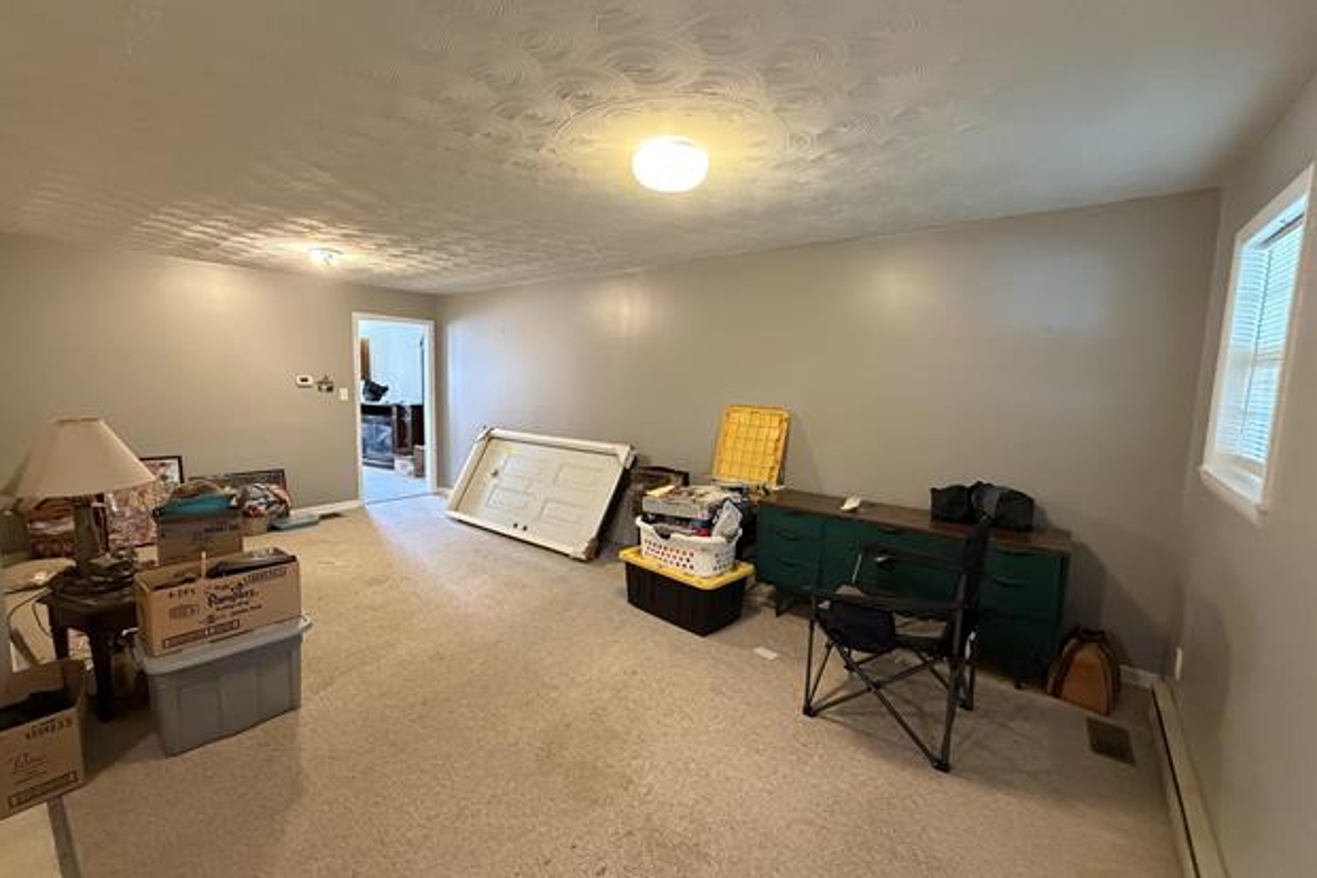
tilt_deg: -6.6
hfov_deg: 100.4
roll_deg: -0.6
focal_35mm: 15
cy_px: 439
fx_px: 549
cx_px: 640
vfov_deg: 77.3
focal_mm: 2.22
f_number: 2.2
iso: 800
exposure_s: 1/60
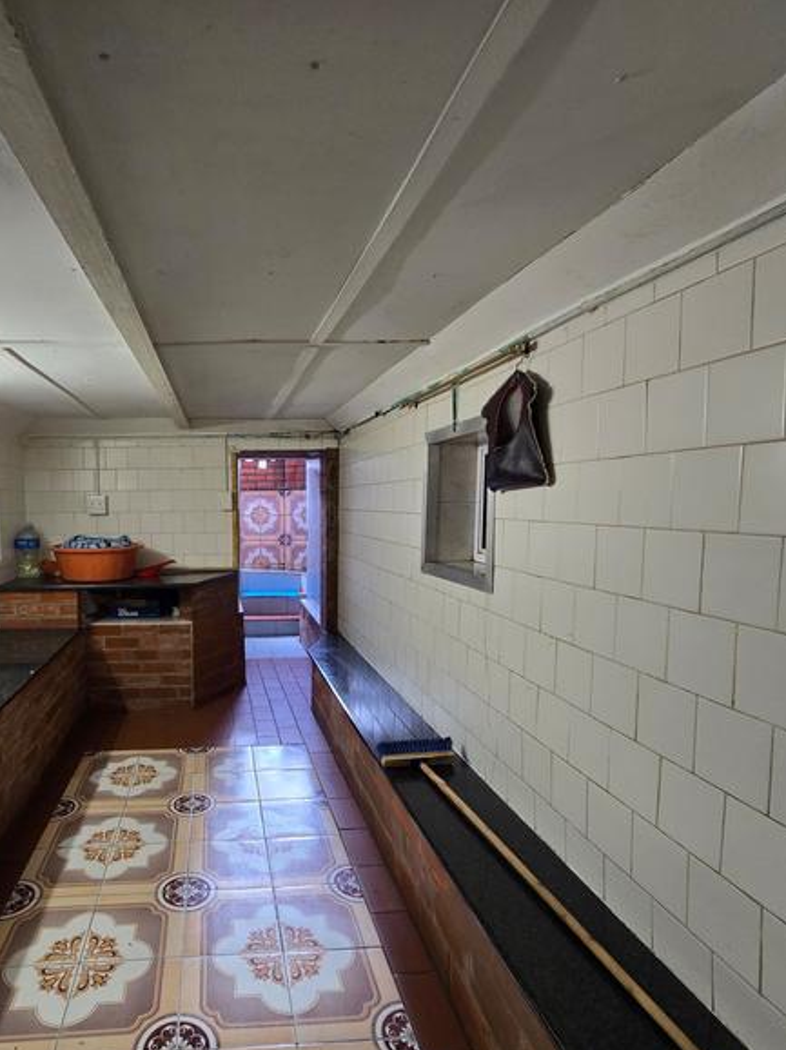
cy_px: 541
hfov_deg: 69.0
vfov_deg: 87.8
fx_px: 545
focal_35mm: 18
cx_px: 247
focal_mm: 2.2
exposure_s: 1/50
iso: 160
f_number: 2.2
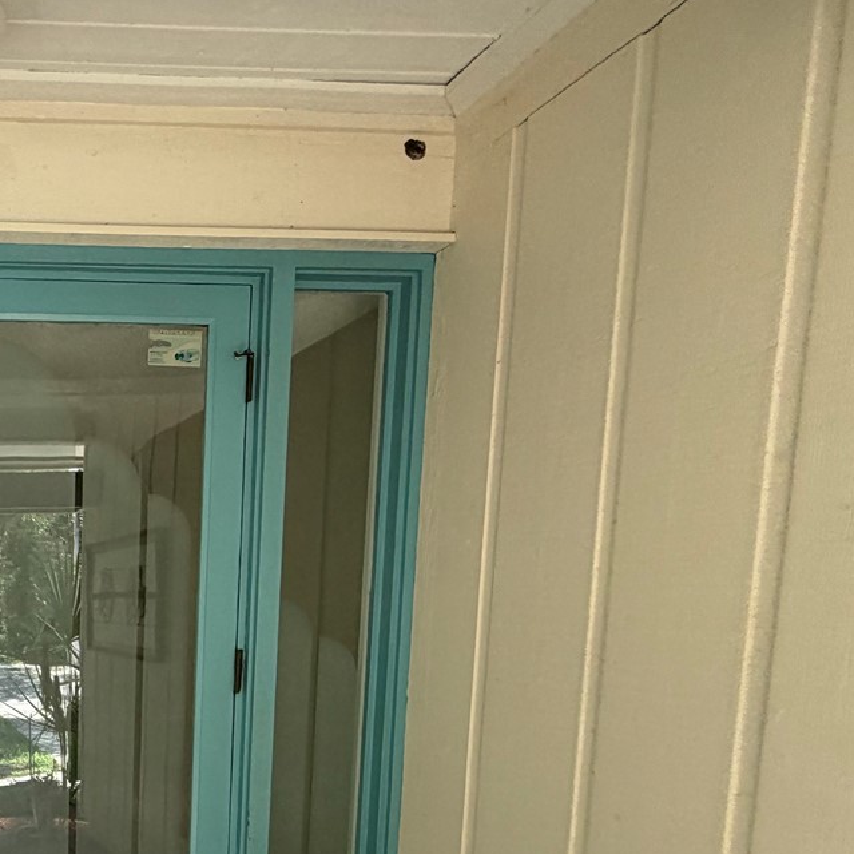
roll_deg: -1.9
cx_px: -64
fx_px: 865
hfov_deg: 42.5
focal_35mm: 31
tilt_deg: -6.3
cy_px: 712
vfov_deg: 48.8
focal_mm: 2.22
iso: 125
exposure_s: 1/121
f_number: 2.2
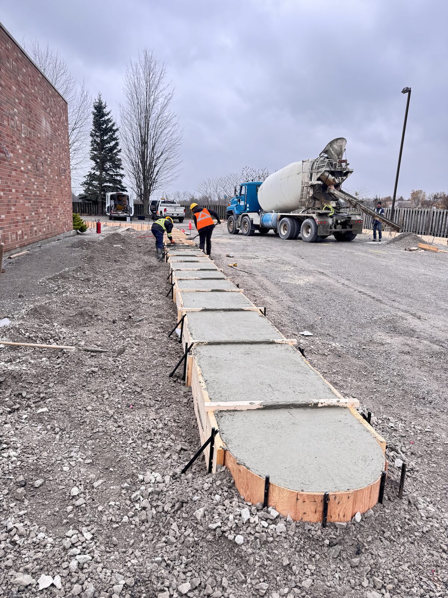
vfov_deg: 71.6
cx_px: 224
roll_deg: -1.6
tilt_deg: -11.8
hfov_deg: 56.8
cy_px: 299
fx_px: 414
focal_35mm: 24
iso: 80
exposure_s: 1/304
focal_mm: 6.76
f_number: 1.78
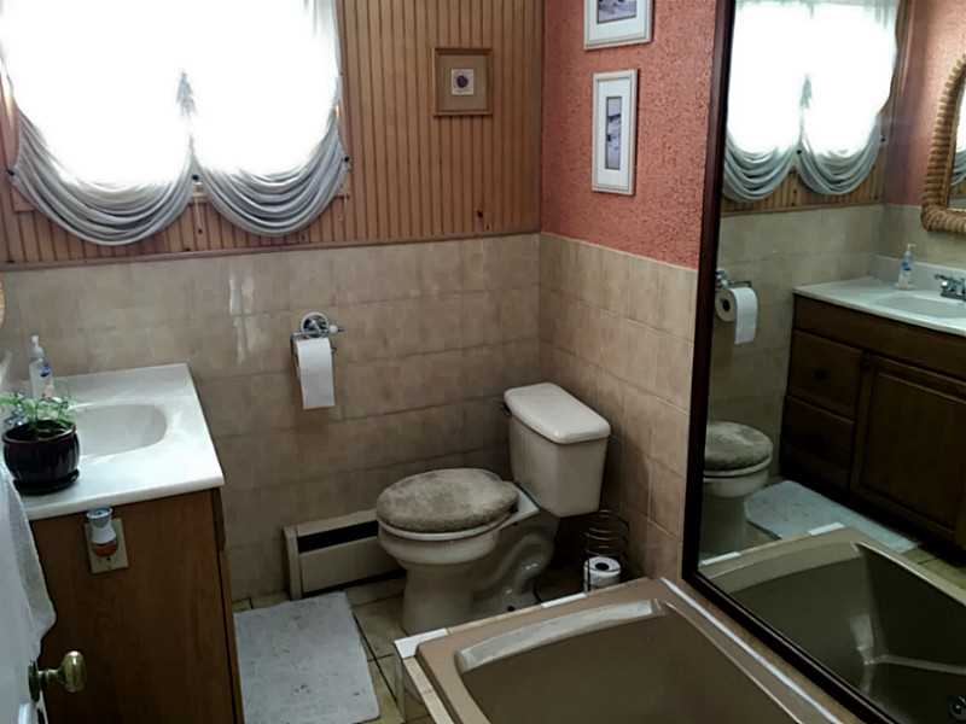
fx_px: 809
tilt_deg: -15.7
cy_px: 362
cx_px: 483
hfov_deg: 61.7
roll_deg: -0.1
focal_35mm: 29
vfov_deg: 48.2
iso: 64
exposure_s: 1/30
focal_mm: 4.15
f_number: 2.2
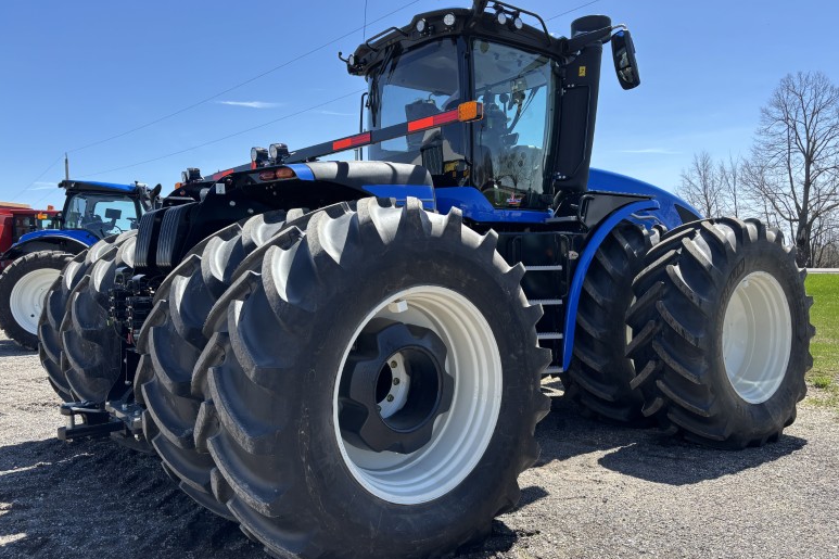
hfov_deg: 65.5
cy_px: 282
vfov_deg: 46.4
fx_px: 652
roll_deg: +0.2
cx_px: 431
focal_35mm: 28
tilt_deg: -2.4
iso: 50
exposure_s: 1/1876
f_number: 1.6
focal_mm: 5.96
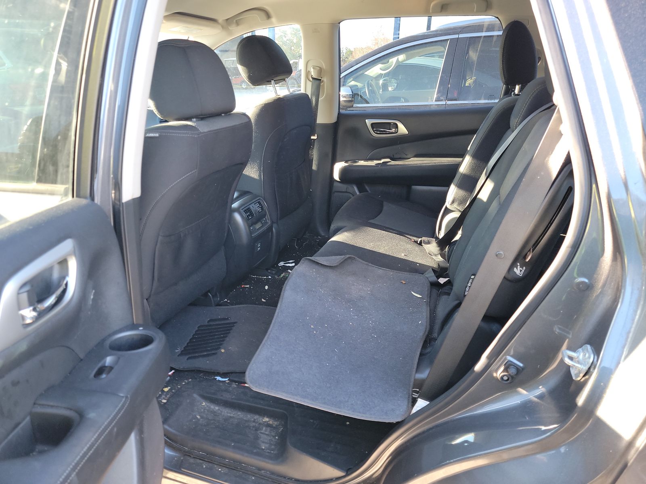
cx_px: 323
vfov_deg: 56.8
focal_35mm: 24
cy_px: 242
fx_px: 448
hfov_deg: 71.6
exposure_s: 1/60
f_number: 1.8
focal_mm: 6.7
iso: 233
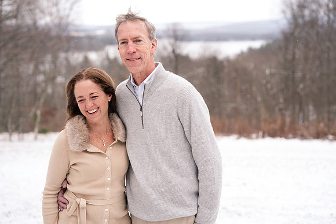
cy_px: 112
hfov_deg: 30.5
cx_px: 168
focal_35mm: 66
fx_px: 616
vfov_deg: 20.6
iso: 400
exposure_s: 1/250
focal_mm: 66
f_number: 3.2
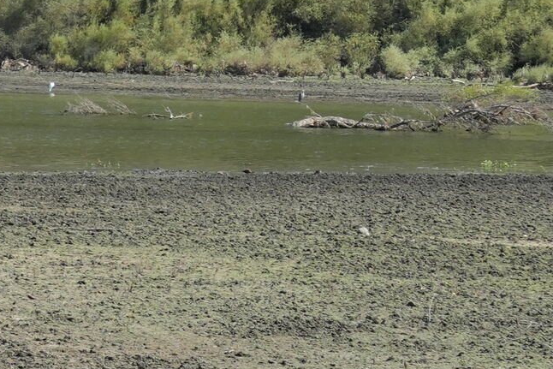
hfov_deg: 5.7
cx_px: -967
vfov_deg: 4.0
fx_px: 5239
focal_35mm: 341
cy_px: -230
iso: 400
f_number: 4.5
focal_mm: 51
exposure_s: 1/1250
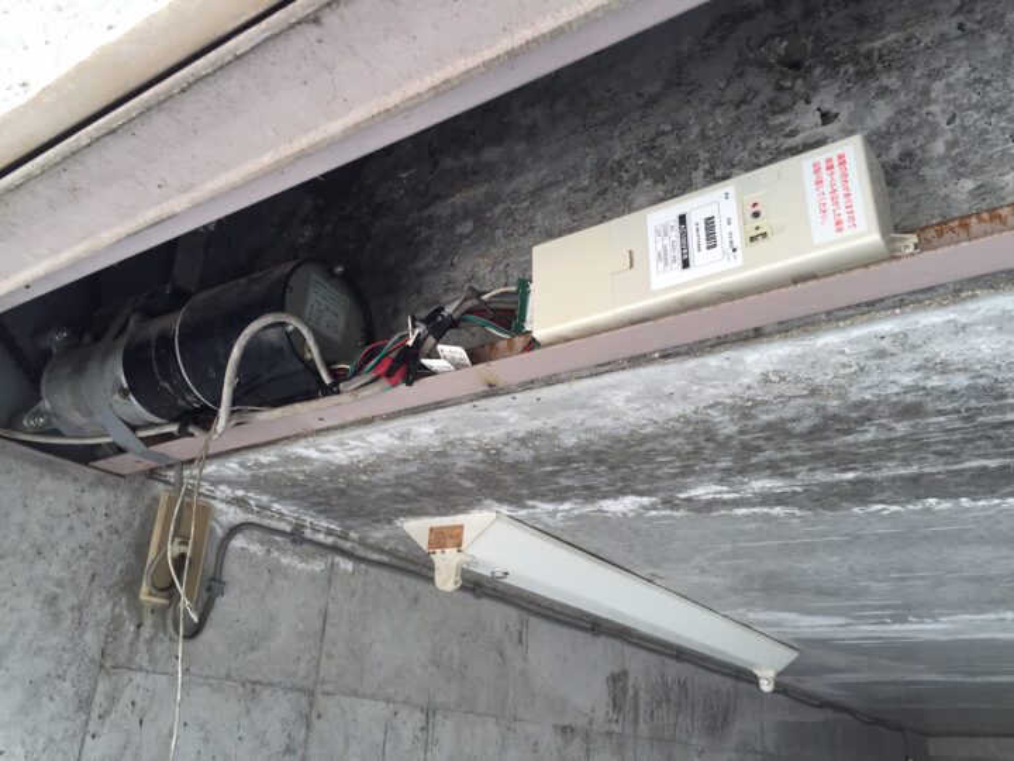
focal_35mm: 29
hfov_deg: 61.7
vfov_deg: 48.2
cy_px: 380
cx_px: 507
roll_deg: -3.3
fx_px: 849
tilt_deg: +23.5
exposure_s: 1/120
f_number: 2.2
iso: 50
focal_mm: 4.15
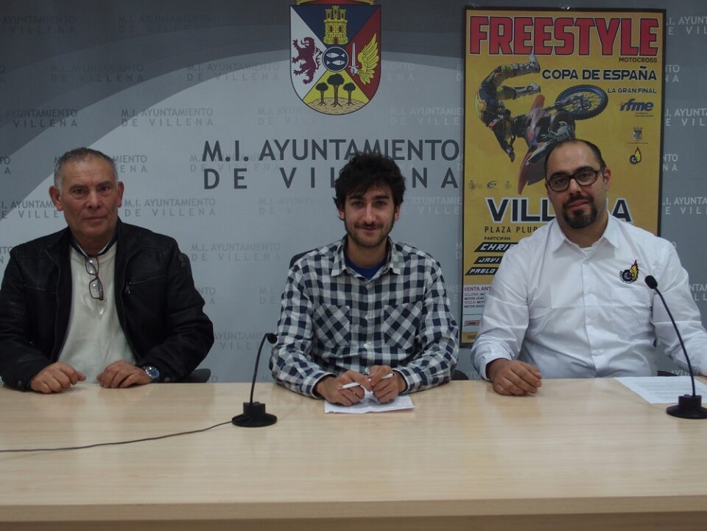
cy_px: 266
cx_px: 354
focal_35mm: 42
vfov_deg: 34.3
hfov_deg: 44.8
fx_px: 858
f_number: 2.8
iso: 200
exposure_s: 1/40
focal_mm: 9
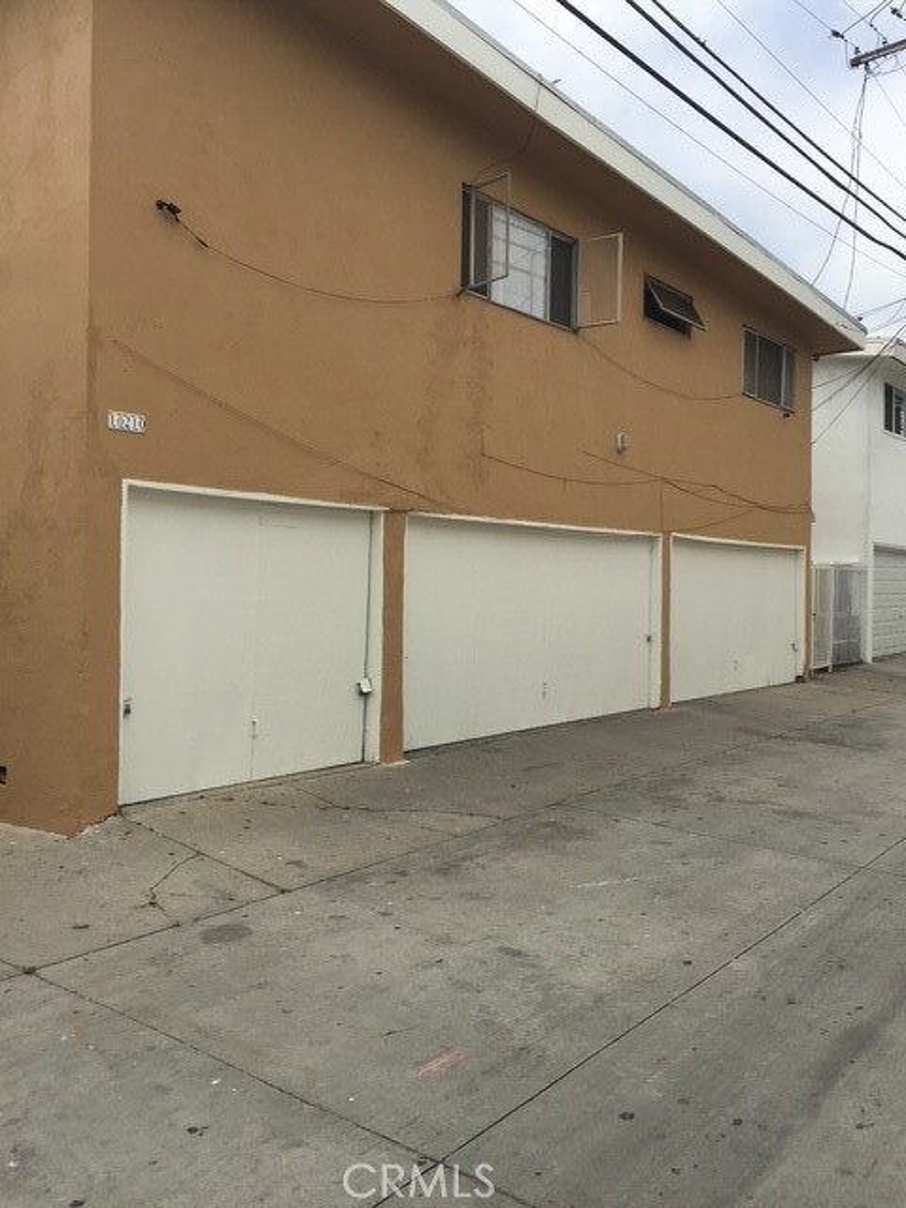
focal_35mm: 29
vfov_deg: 61.7
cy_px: 604
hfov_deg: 48.2
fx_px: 1012
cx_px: 453
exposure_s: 1/2198
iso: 32
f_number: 2.2
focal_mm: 4.15
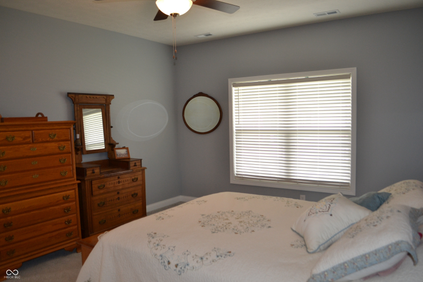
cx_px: 212
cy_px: 141
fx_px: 317
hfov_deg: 67.4
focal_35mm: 27
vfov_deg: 47.9
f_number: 3.5
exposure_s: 1/60
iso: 500
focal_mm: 18
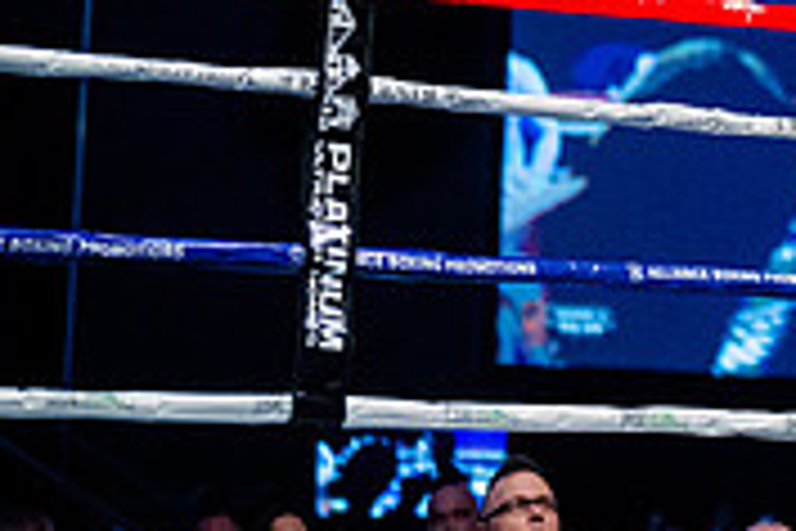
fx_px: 3626
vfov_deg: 8.3
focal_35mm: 164
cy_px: 20
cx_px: 1250
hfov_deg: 11.9
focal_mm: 50
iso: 6400
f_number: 1.4
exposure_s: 1/1600
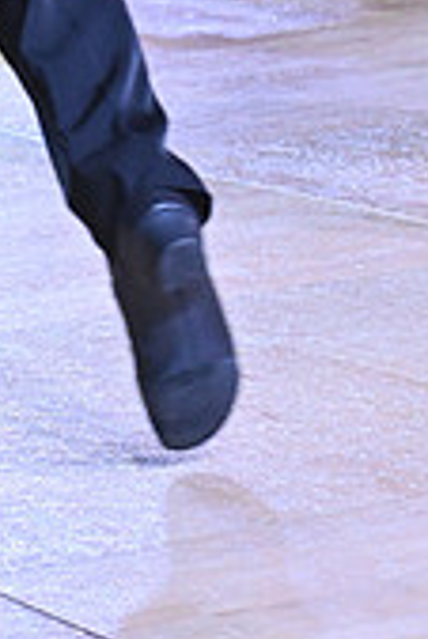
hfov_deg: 5.2
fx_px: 4751
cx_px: 199
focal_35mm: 267
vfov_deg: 7.5
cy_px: -412
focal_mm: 78
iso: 4000
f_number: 6.3
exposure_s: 1/400
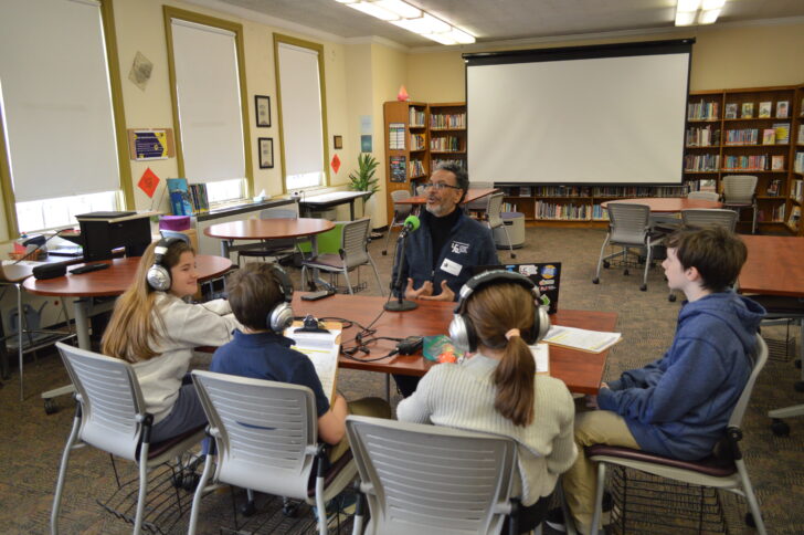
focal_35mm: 27
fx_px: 602
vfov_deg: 47.8
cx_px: 402
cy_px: 268
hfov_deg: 67.4
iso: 800
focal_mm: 18
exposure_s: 1/80
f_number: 3.5
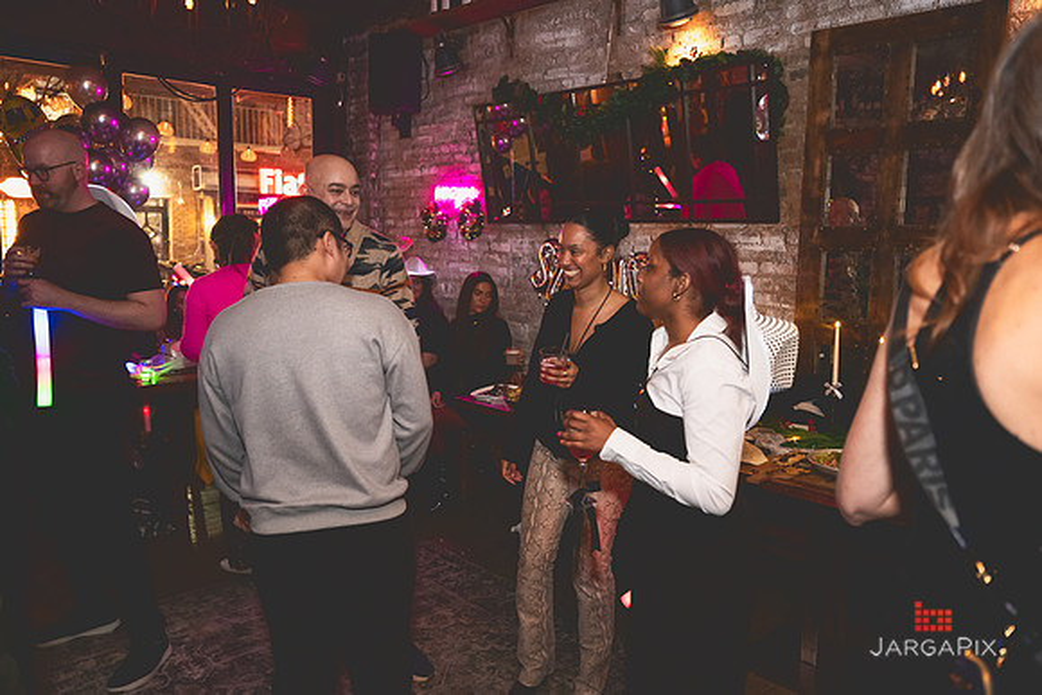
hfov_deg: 65.1
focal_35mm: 28
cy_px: 348
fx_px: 816
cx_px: 521
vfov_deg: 46.2
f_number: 2.8
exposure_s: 1/100
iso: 3200
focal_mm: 27
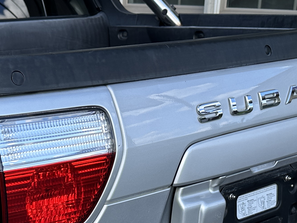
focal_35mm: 73
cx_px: 63
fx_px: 626
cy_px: 262
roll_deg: +0.3
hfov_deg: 26.2
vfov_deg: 19.1
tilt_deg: -25.6
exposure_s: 1/1171
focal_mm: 6.86
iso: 80
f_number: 1.78
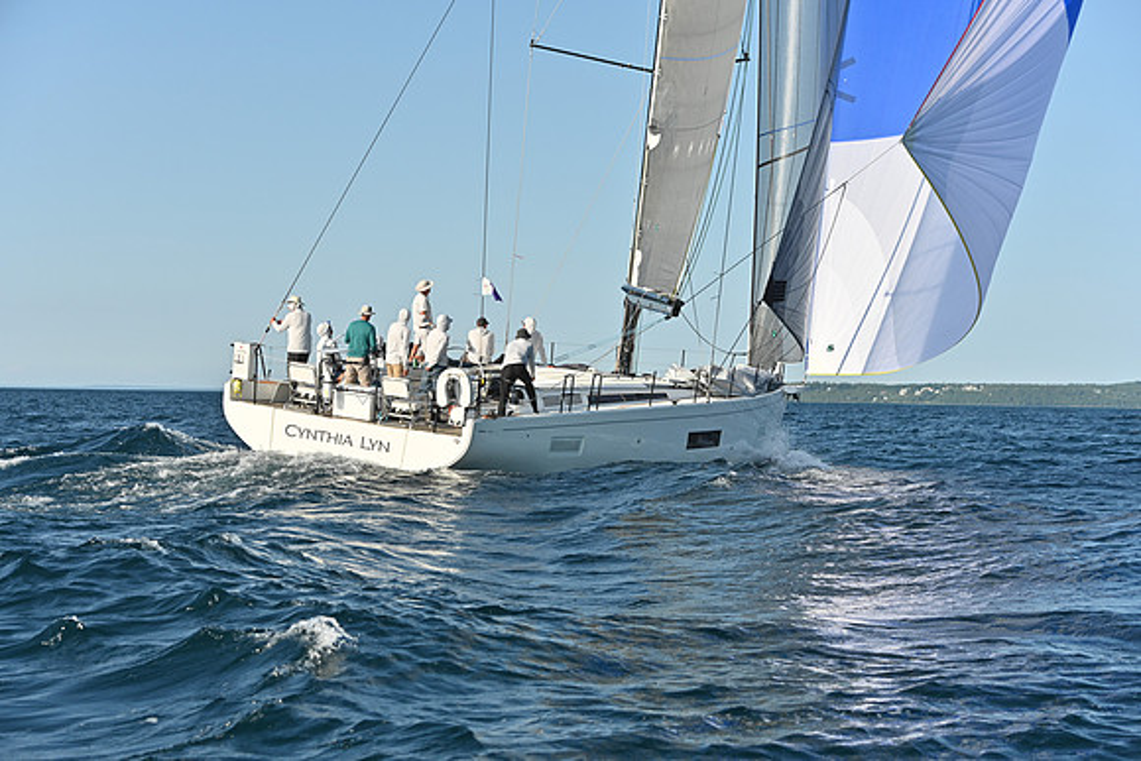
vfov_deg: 19.5
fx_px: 2219
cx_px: 570
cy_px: 380
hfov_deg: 28.8
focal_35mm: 70
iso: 320
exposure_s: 1/2000
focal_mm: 70
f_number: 5.6
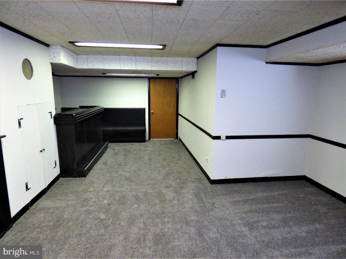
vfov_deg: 66.0
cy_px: 130
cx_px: 173
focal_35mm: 20
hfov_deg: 81.7
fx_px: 200
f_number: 2.8
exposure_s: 1/13
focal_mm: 3.58
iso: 400
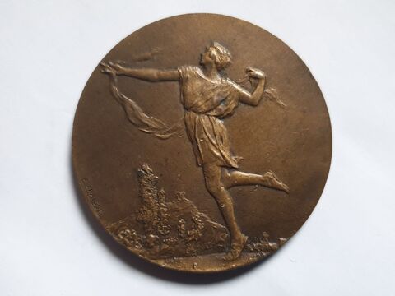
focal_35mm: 26
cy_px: 148
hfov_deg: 67.3
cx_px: 198
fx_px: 297
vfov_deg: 53.1
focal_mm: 4.3
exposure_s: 1/24
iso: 250
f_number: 1.5
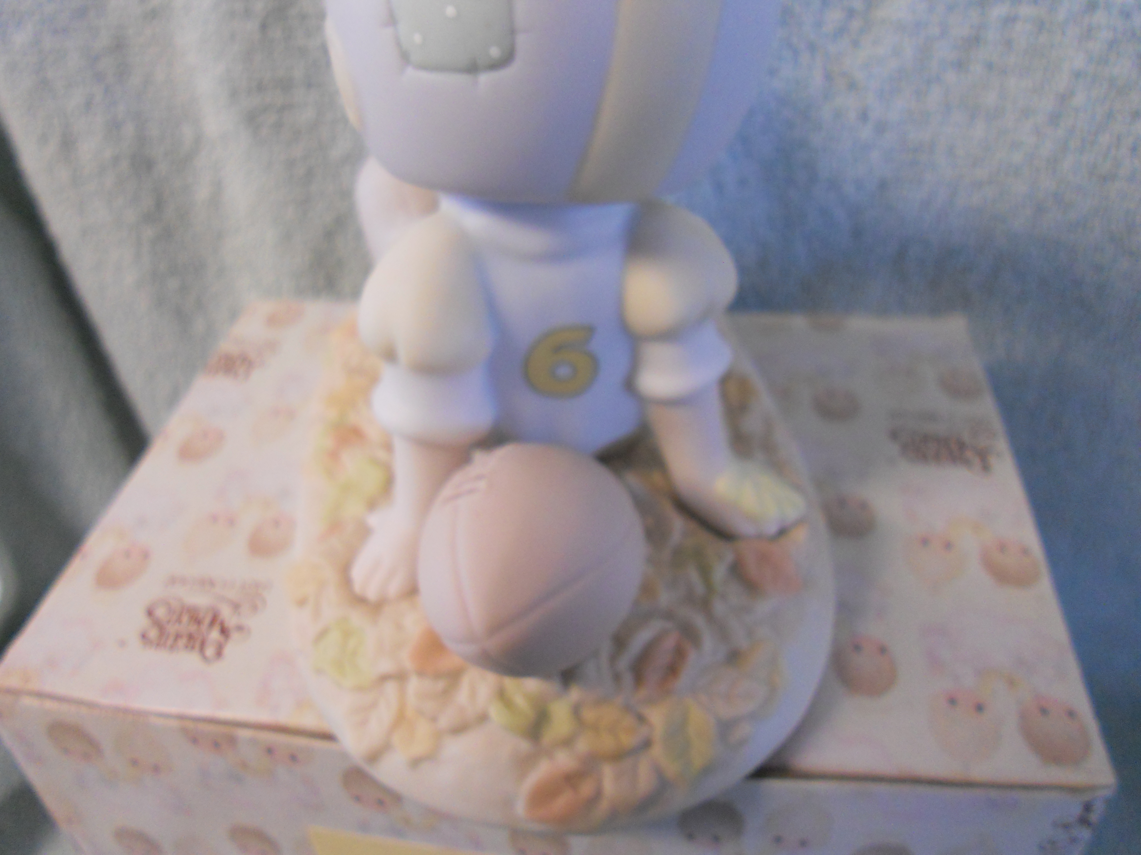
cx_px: 570
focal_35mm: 32
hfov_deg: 56.8
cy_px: 428
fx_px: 1055
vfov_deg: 44.2
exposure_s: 1/30
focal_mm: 5.8
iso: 400
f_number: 3.5
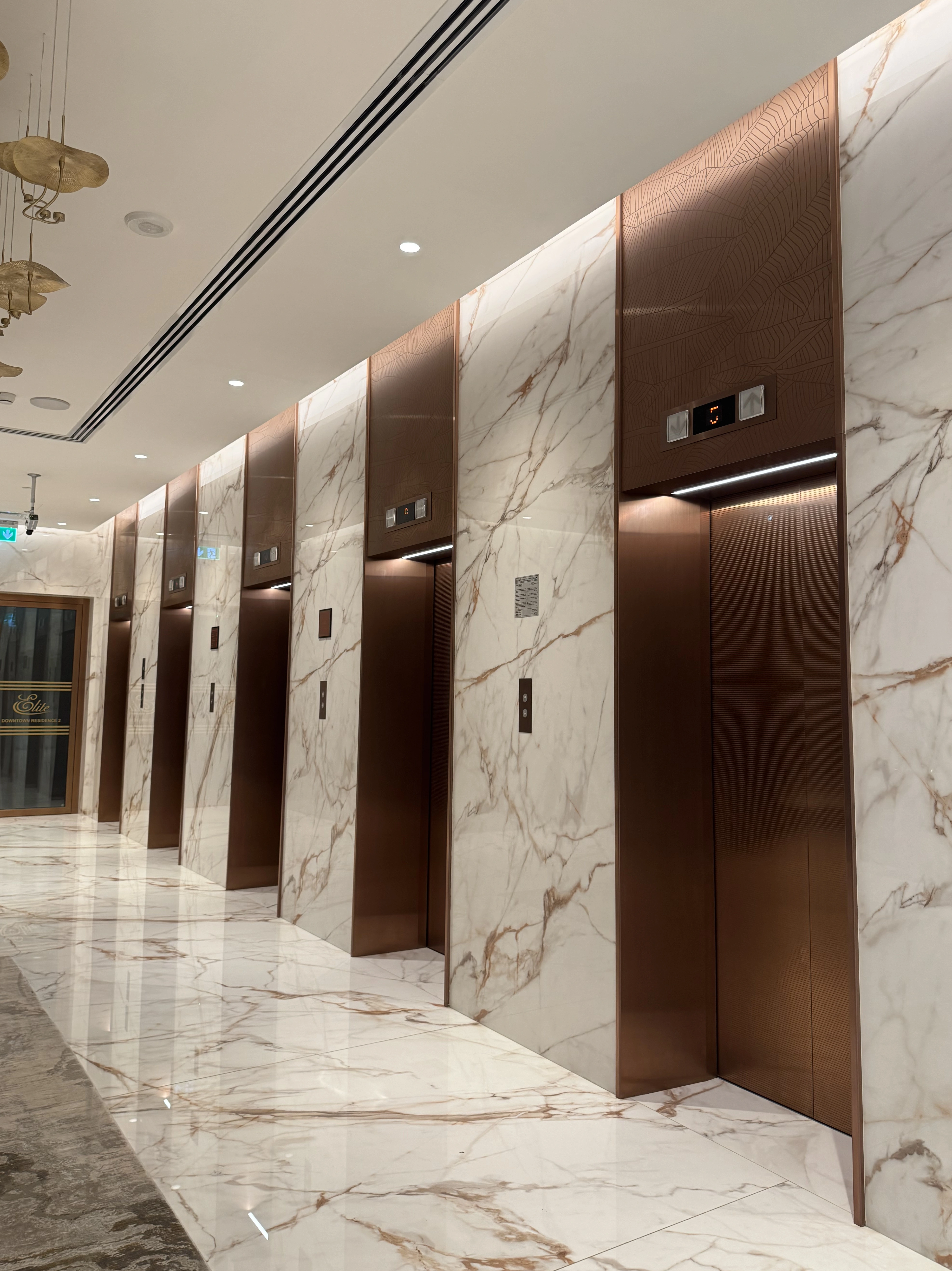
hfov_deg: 53.1
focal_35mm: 26
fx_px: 954
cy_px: 600
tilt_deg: +5.9
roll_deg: -0.8
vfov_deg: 67.3
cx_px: 486
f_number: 1.78
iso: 160
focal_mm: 6.76
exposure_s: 1/100
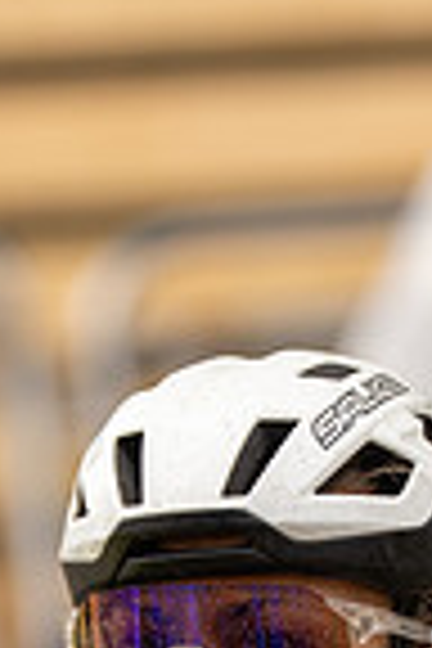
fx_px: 11267
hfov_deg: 2.2
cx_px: 279
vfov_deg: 3.3
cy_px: 909
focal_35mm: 626
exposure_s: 1/1000
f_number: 3.5
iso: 250
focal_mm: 200
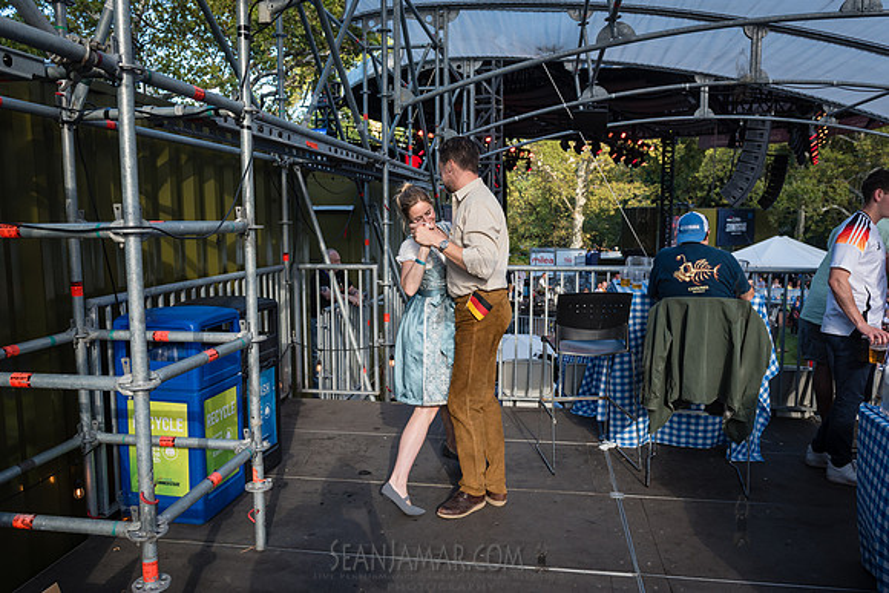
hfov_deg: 65.2
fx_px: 695
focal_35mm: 28
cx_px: 444
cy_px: 296
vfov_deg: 46.2
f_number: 4
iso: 250
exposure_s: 1/320
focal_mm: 26
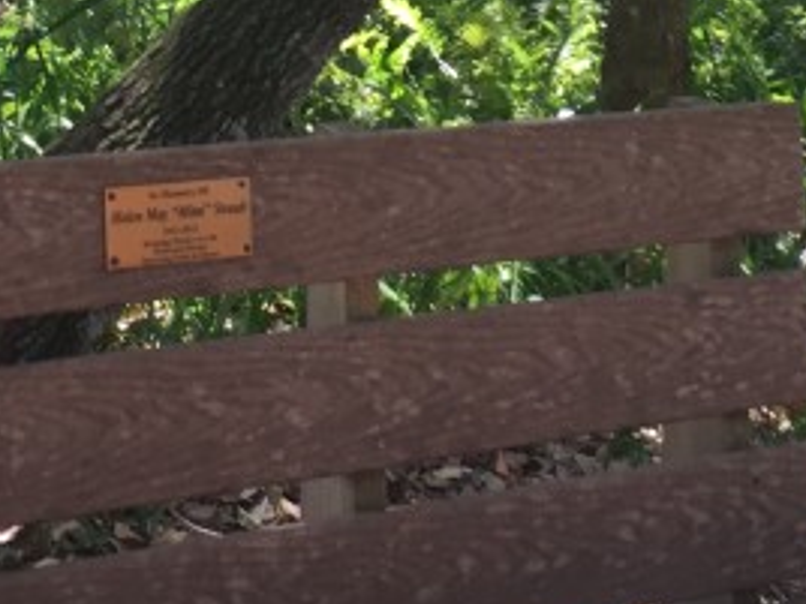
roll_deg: -2.9
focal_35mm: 111
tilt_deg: -2.5
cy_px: -177
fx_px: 2585
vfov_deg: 12.9
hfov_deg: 17.7
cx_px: 457
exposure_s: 1/120
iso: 50
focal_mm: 4.15
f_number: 2.2
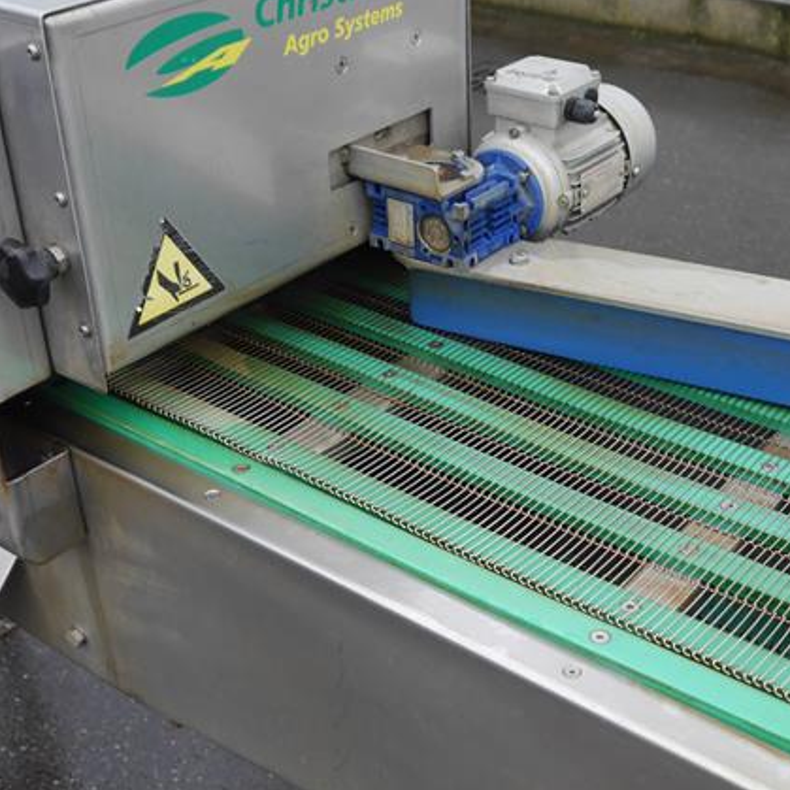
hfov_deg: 31.5
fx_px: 1394
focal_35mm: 54
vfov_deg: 31.6
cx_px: 478
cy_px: 387
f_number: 5
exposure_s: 1/125
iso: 160
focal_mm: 20
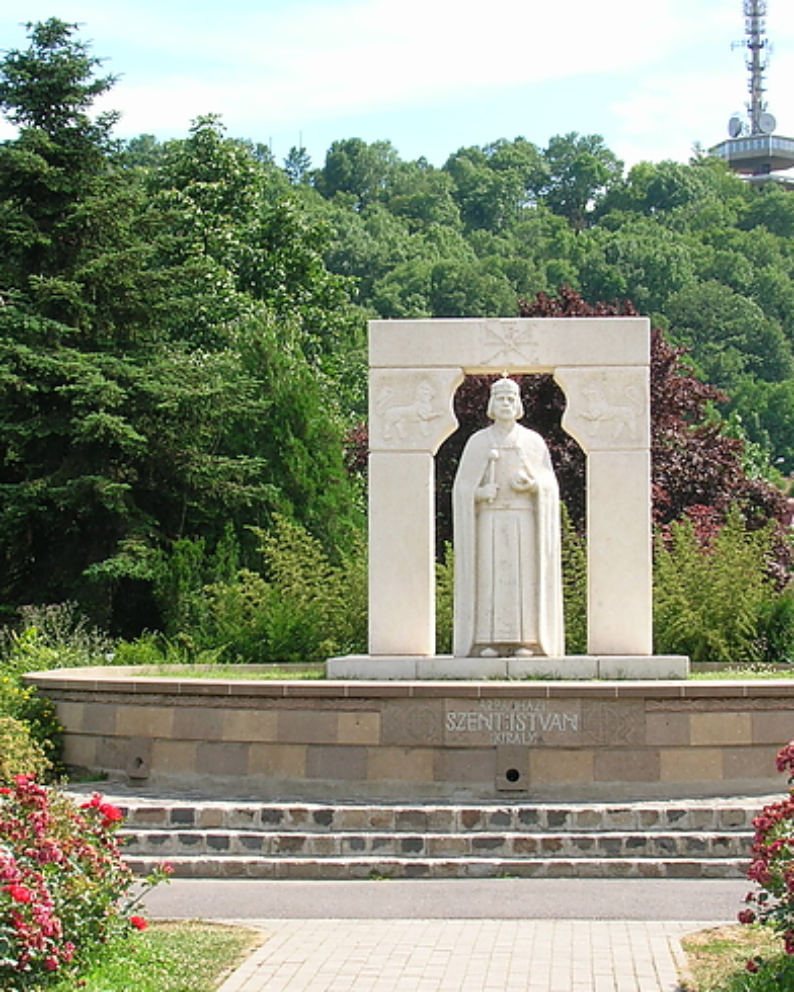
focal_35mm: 71
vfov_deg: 26.8
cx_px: 359
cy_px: 496
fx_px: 2086
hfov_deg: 21.5
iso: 50
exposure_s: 1/109
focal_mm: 9
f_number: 5.7
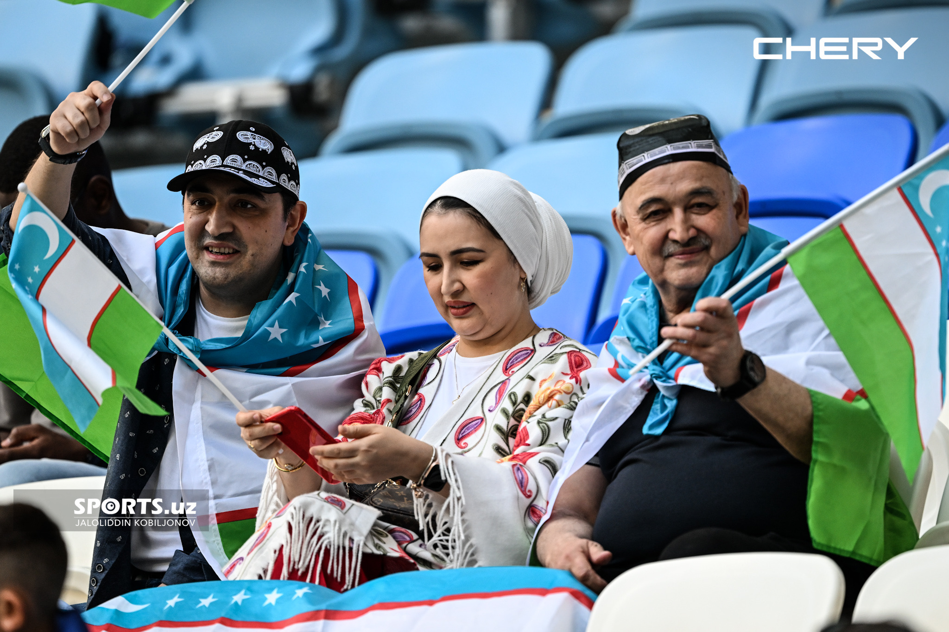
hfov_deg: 3.4
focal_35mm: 600
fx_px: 15814
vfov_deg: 2.3
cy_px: 316
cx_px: 474
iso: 1250
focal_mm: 600
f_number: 4
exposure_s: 1/1000
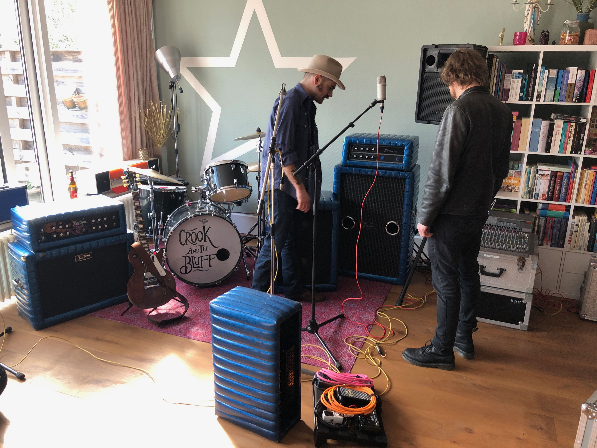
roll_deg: +0.3
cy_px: 224
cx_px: 298
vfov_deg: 49.7
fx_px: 483
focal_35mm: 28
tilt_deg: -17.2
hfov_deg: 63.4
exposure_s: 1/24
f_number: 1.8
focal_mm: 4
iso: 32
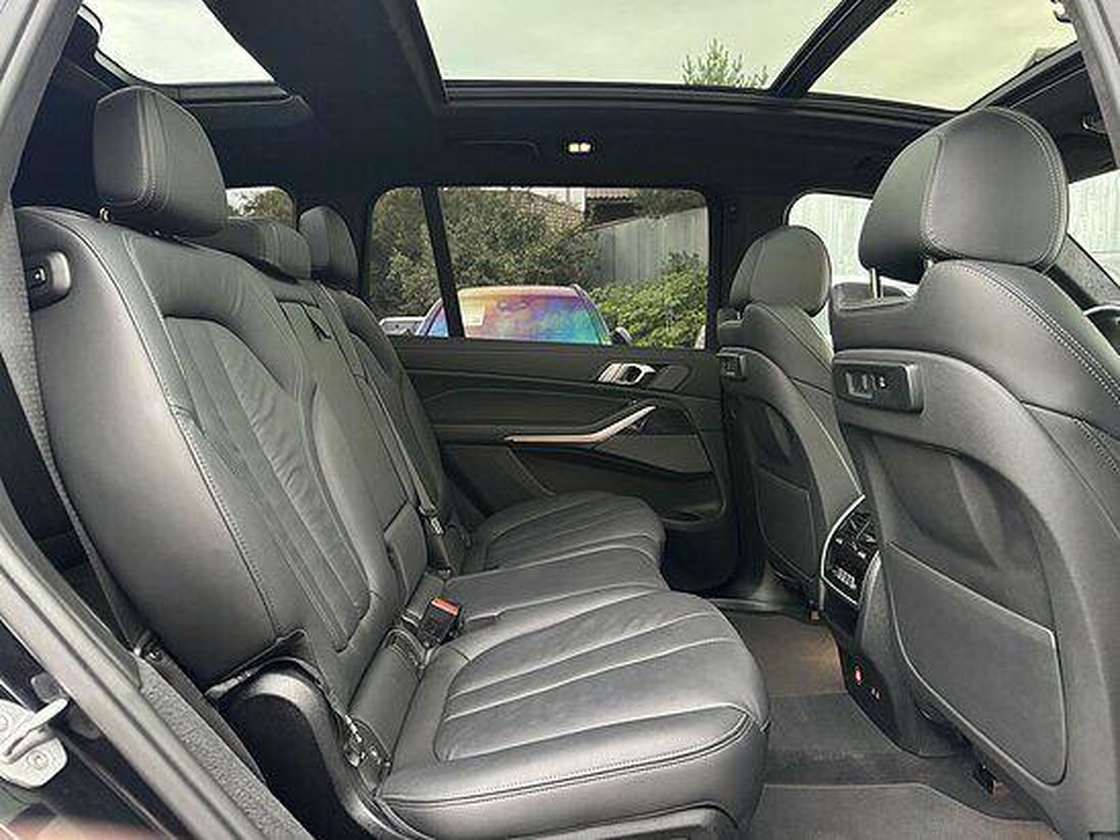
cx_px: 560
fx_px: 777
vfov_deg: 56.8
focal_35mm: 24
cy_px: 420
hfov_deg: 71.6
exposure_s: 1/40
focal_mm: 6.76
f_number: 1.78
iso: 1000
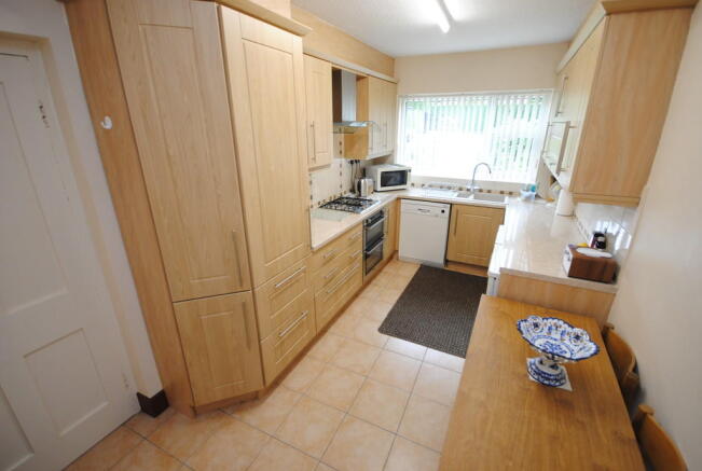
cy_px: 236
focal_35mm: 15
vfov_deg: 77.6
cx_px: 351
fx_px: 293
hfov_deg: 100.3
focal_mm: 10
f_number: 4
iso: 250
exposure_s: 1/30
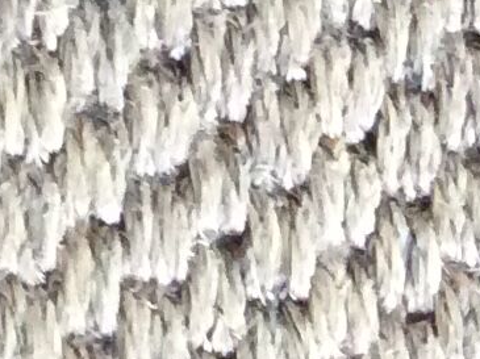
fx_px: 3145
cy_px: -772
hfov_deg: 8.5
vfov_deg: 6.0
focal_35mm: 227
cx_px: -218
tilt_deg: -72.3
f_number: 2.4
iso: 250
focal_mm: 3.3
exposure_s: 1/25
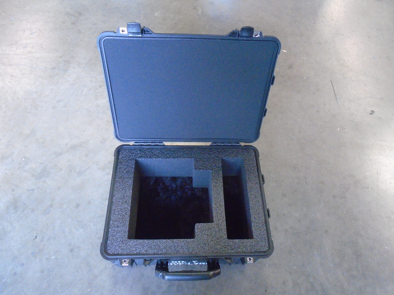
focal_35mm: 26
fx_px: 296
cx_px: 197
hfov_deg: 67.3
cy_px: 148
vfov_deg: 53.1
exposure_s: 1/40
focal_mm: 4.6
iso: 800
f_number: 3.2
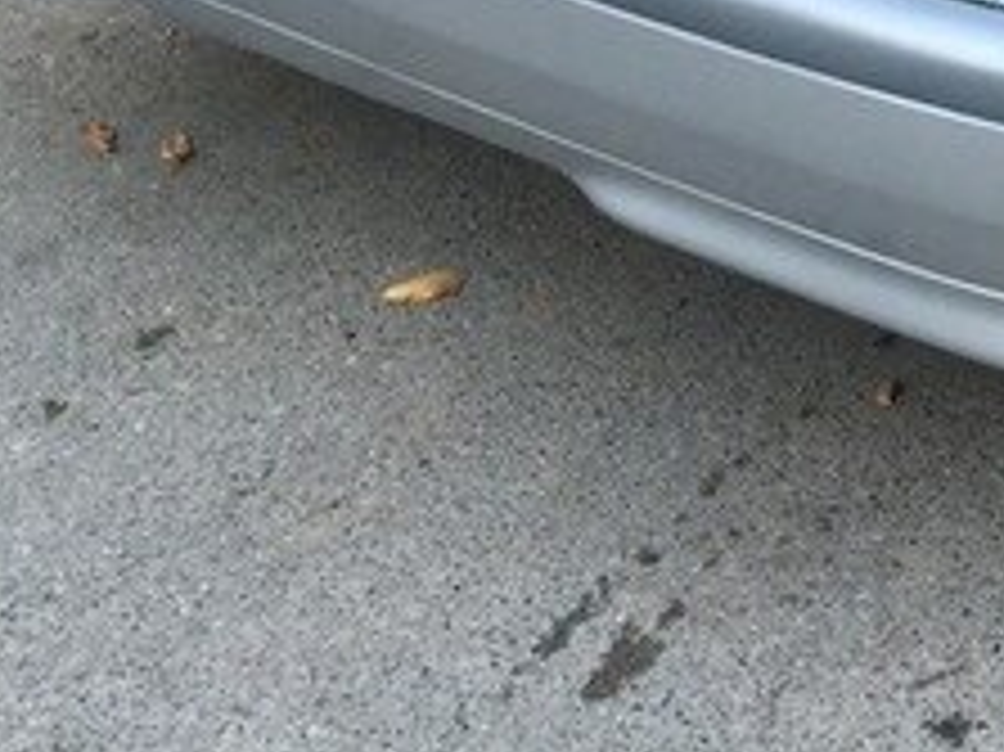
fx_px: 2493
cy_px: -349
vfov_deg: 15.9
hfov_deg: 21.8
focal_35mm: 86
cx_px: 1031
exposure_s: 1/50
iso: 40
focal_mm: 4.15
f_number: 2.2
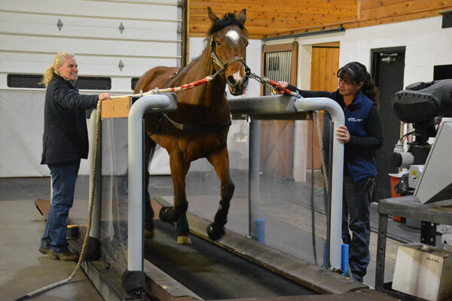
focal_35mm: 68
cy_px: 150
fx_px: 847
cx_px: 226
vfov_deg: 20.2
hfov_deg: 29.9
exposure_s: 1/100
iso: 6400
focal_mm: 45
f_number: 5
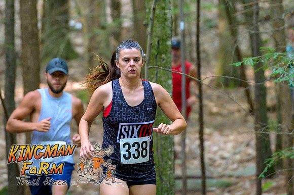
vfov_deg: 4.2
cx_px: 173
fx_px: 2675
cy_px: 35
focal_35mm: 328
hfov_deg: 6.3
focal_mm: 200
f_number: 4
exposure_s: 1/320
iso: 8000
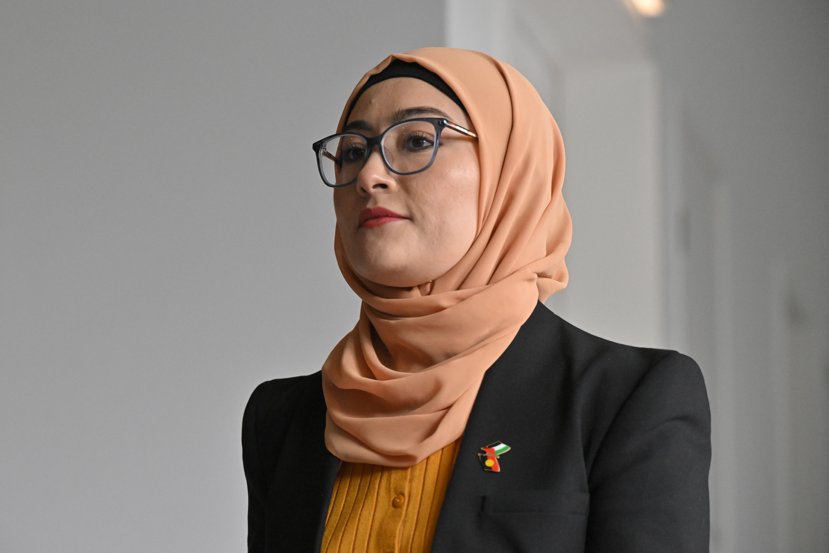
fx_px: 3224
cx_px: 414
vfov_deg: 9.8
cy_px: 276
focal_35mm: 140
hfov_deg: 14.7
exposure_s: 1/1600
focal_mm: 140
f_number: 5.6
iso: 5000
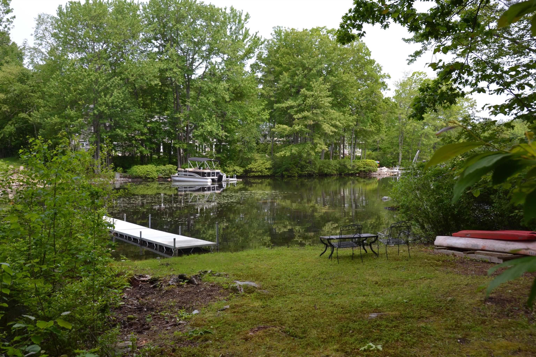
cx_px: 268
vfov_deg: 36.9
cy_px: 178
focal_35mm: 36
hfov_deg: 53.1
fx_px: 536
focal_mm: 24
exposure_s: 1/160
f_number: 6.3
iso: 100
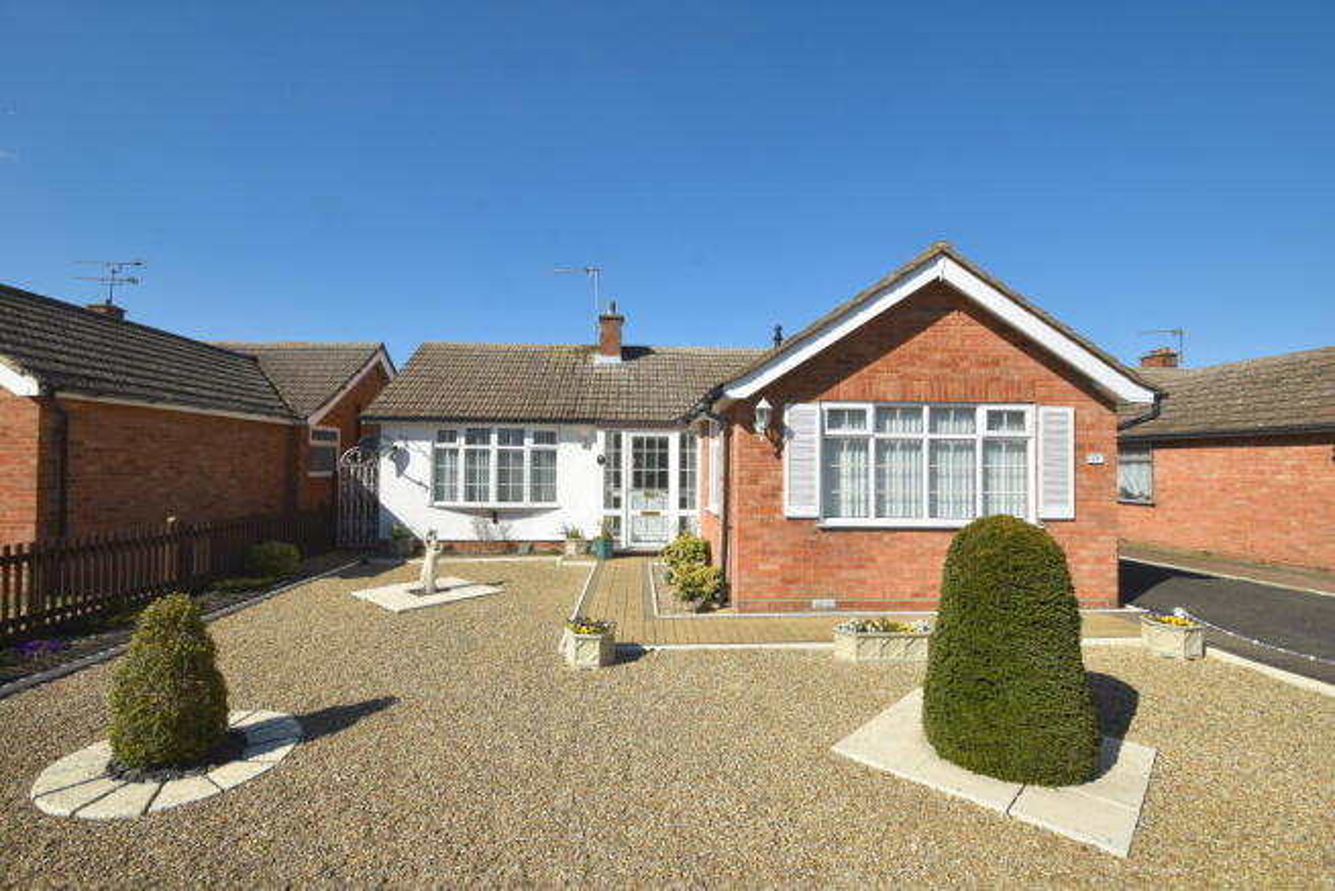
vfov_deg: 77.4
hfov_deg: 100.4
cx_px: 668
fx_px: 556
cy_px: 446
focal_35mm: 15
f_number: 14
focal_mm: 10
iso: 100
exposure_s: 1/200
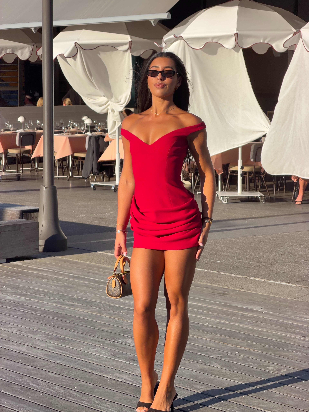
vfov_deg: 19.6
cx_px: 154
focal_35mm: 100
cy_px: 206
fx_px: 1190
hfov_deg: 14.8
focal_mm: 16.89
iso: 32
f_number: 2.8
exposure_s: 1/638
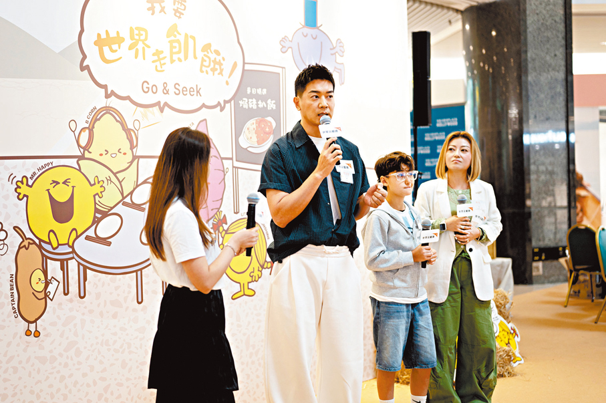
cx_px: 303
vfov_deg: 26.9
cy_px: 202
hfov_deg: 39.6
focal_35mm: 50
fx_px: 841
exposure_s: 1/100
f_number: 2
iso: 400
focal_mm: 50
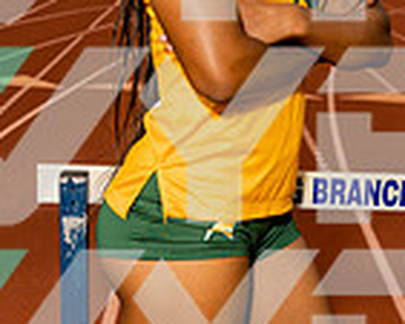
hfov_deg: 25.2
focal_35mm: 75
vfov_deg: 20.4
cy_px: 138
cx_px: 284
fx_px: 900
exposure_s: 1/800
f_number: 3.2
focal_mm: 25
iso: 250
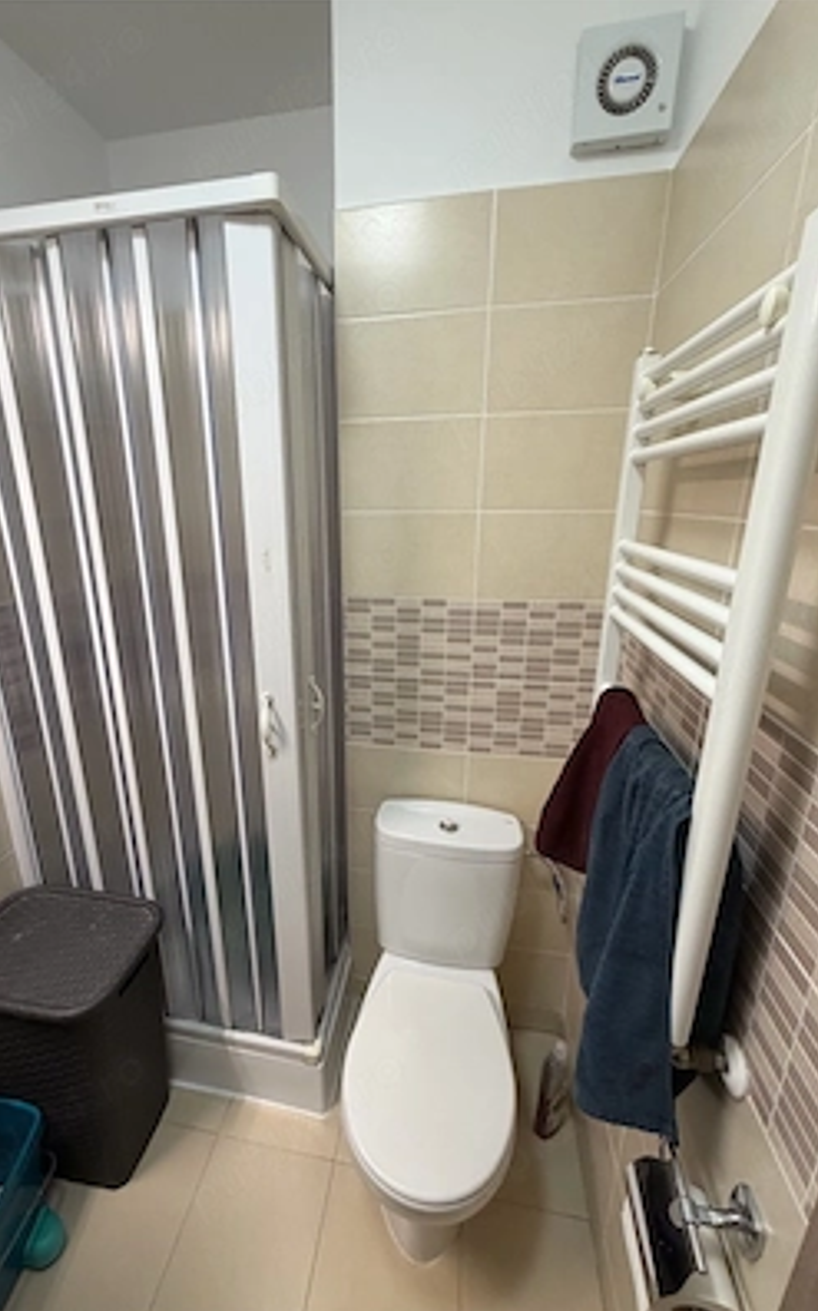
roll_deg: +0.3
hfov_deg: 74.4
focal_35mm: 15
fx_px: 536
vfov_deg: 101.5
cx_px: 361
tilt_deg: -16.6
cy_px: 659
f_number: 2.2
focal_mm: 2.22
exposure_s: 1/50
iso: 200
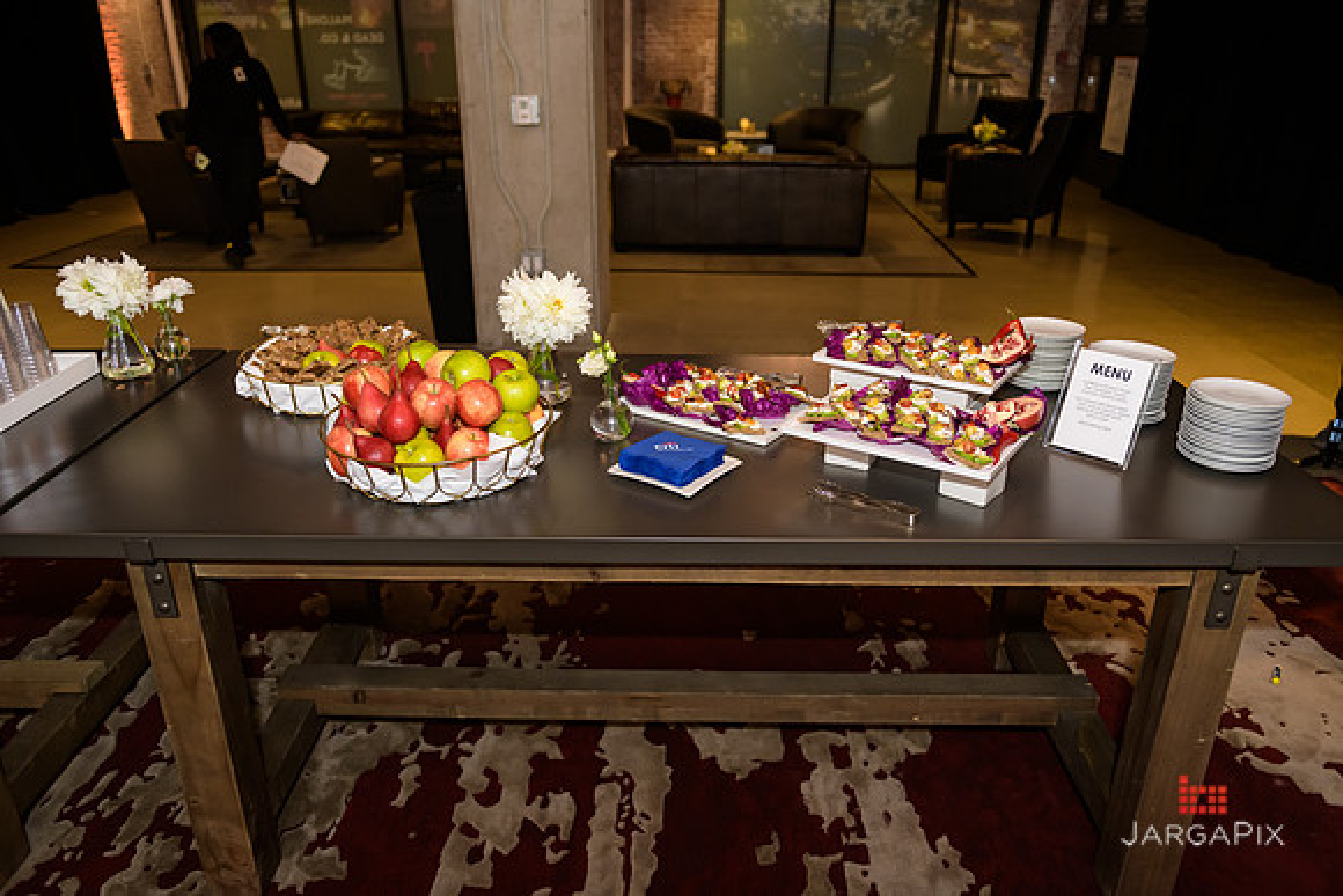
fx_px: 1007
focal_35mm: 27
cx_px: 672
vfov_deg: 48.0
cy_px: 448
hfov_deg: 67.4
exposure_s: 1/125
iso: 1250
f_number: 3.2
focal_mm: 27
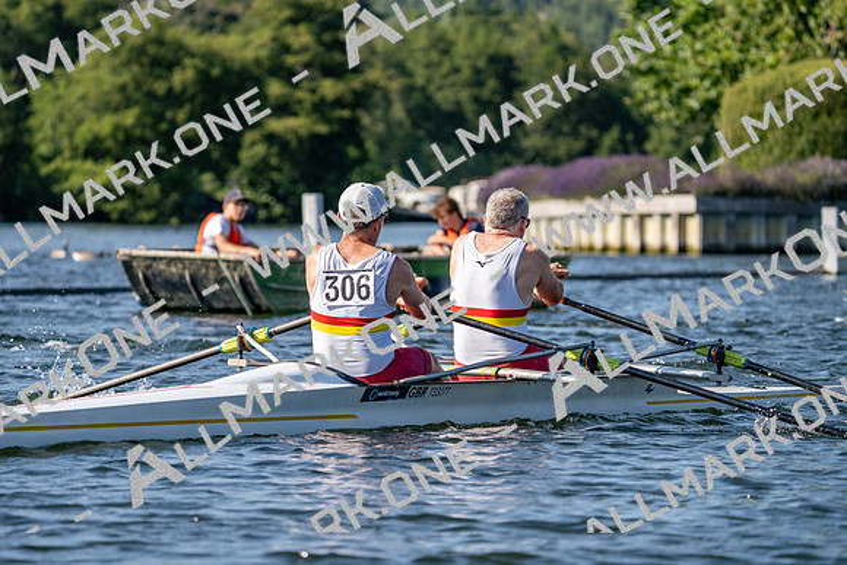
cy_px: 282
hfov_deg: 8.2
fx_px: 5883
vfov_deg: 5.5
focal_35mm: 250
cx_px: 424
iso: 250
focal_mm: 250
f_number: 5.6
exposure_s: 1/1600
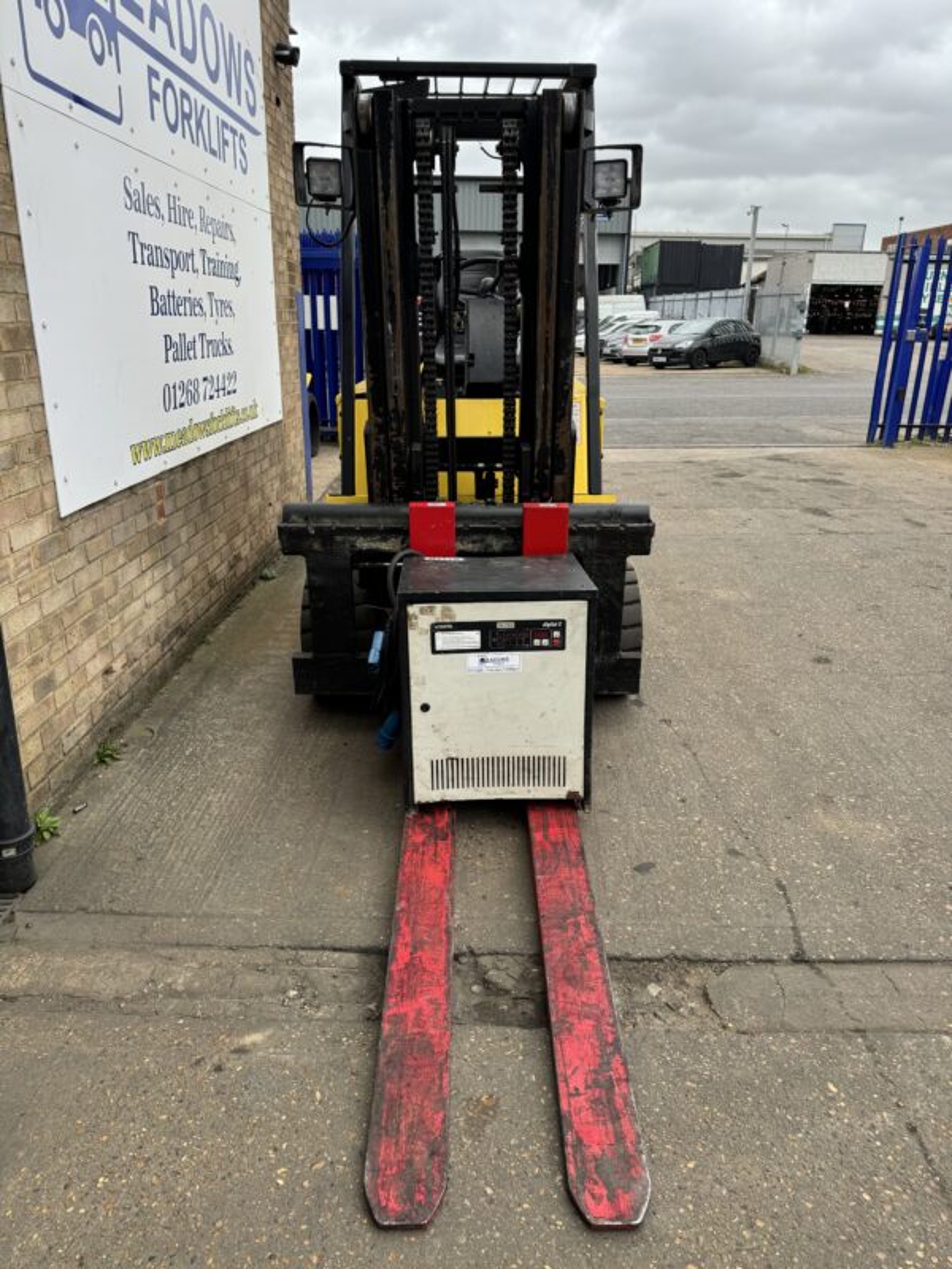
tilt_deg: -19.4
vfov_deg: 71.6
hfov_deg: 56.8
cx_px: 476
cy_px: 634
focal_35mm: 24
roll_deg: -1.0
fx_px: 880
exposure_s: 1/144
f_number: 1.78
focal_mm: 6.86
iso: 64
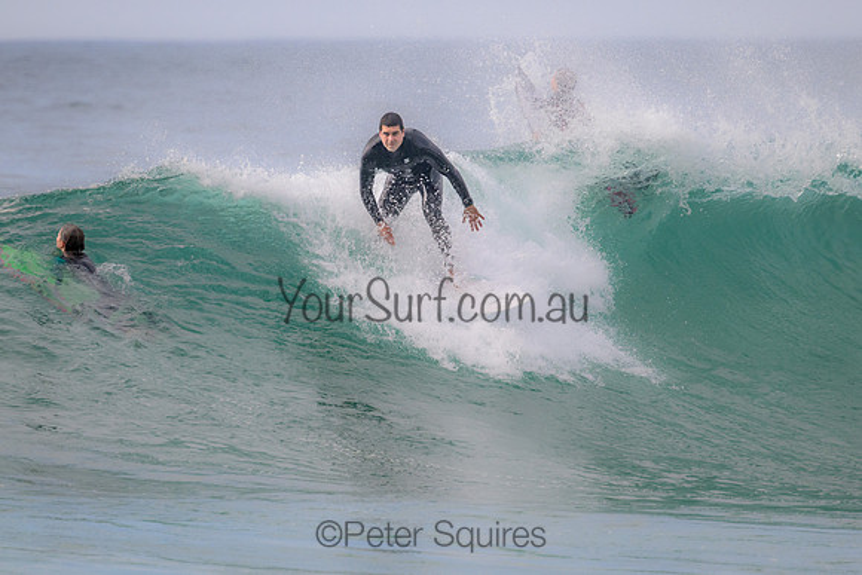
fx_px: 18106
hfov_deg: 2.7
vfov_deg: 1.8
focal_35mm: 756
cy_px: 255
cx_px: 479
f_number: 11
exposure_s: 1/2000
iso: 1600
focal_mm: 680
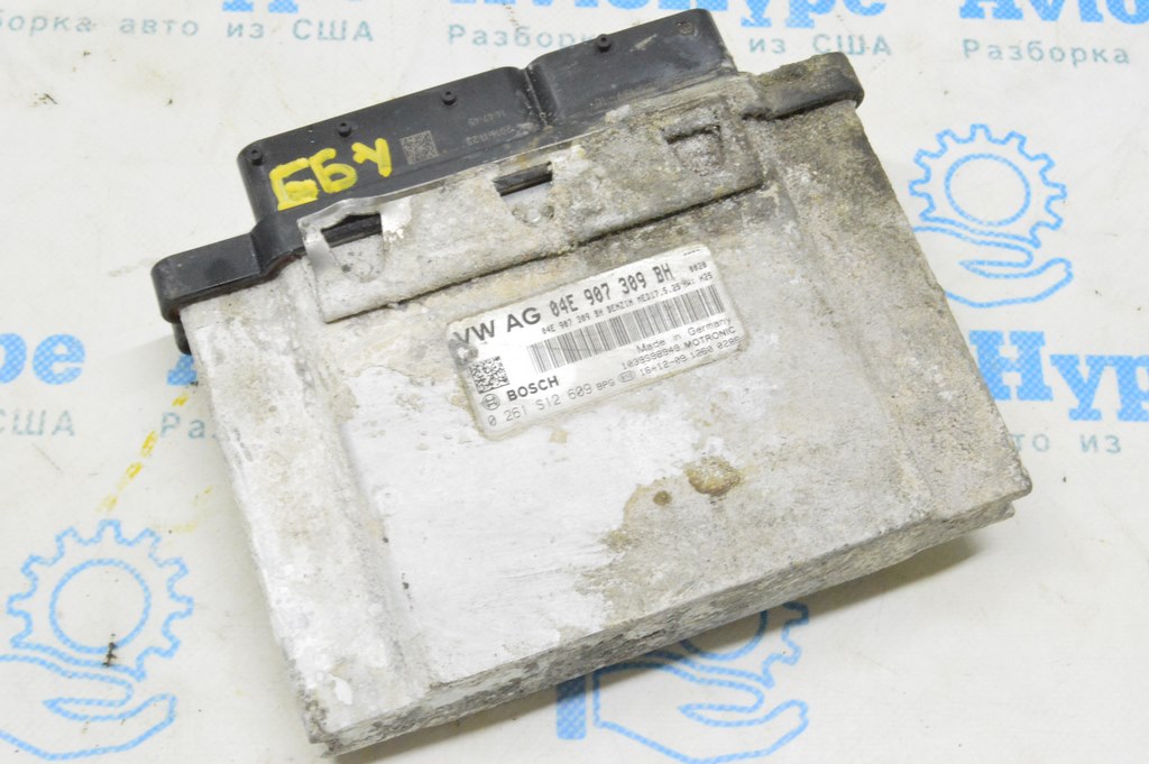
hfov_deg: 35.1
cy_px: 382
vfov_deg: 23.7
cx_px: 574
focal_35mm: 57
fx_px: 1818
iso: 6400
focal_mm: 38
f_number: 20
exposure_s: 1/15
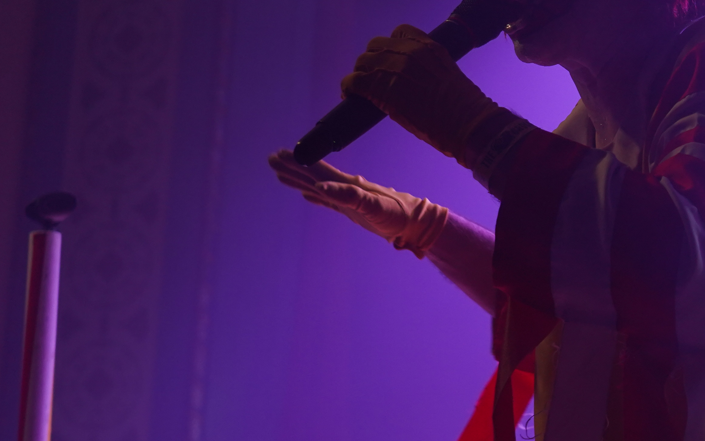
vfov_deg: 11.1
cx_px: 752
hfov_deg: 17.2
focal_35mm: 118
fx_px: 2267
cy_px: 119
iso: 1000
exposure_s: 1/160
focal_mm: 45
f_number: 4
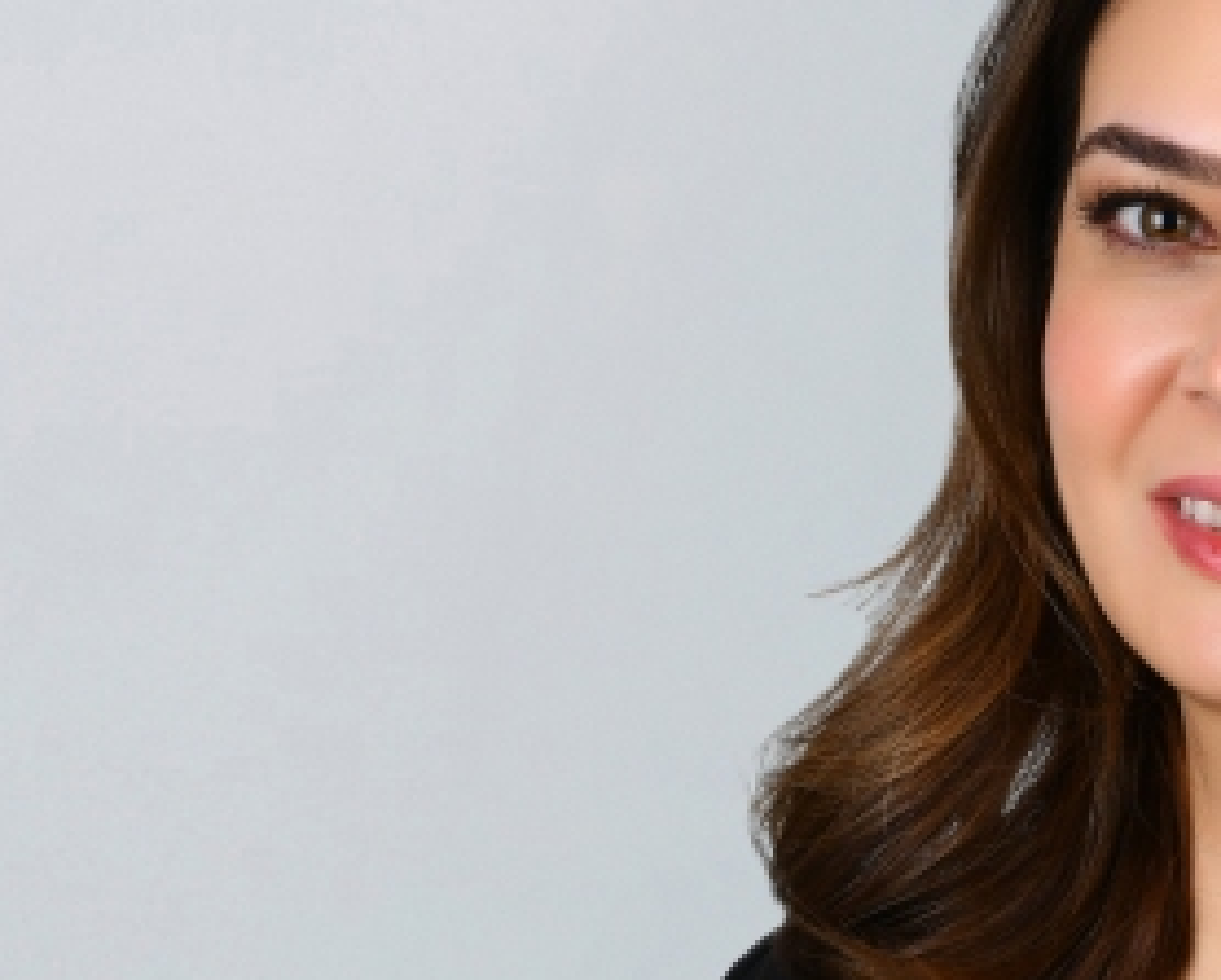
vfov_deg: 6.5
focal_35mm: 239
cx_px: 1386
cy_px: 714
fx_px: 8646
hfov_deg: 8.0
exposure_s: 1/125
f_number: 7.1
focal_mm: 90
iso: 50
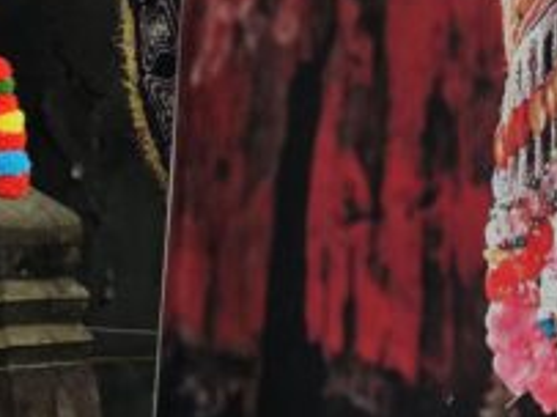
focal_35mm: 116
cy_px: 401
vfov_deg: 12.6
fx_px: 1865
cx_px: 1336
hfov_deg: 12.9
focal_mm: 6.3
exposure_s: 1/180
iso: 20
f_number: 1.7
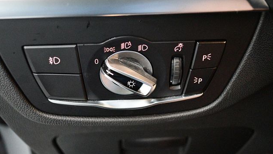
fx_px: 369
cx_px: 137
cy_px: 77
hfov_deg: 40.6
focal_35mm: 51
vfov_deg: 23.5
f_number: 4.8
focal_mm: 32
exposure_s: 1/60
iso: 10000
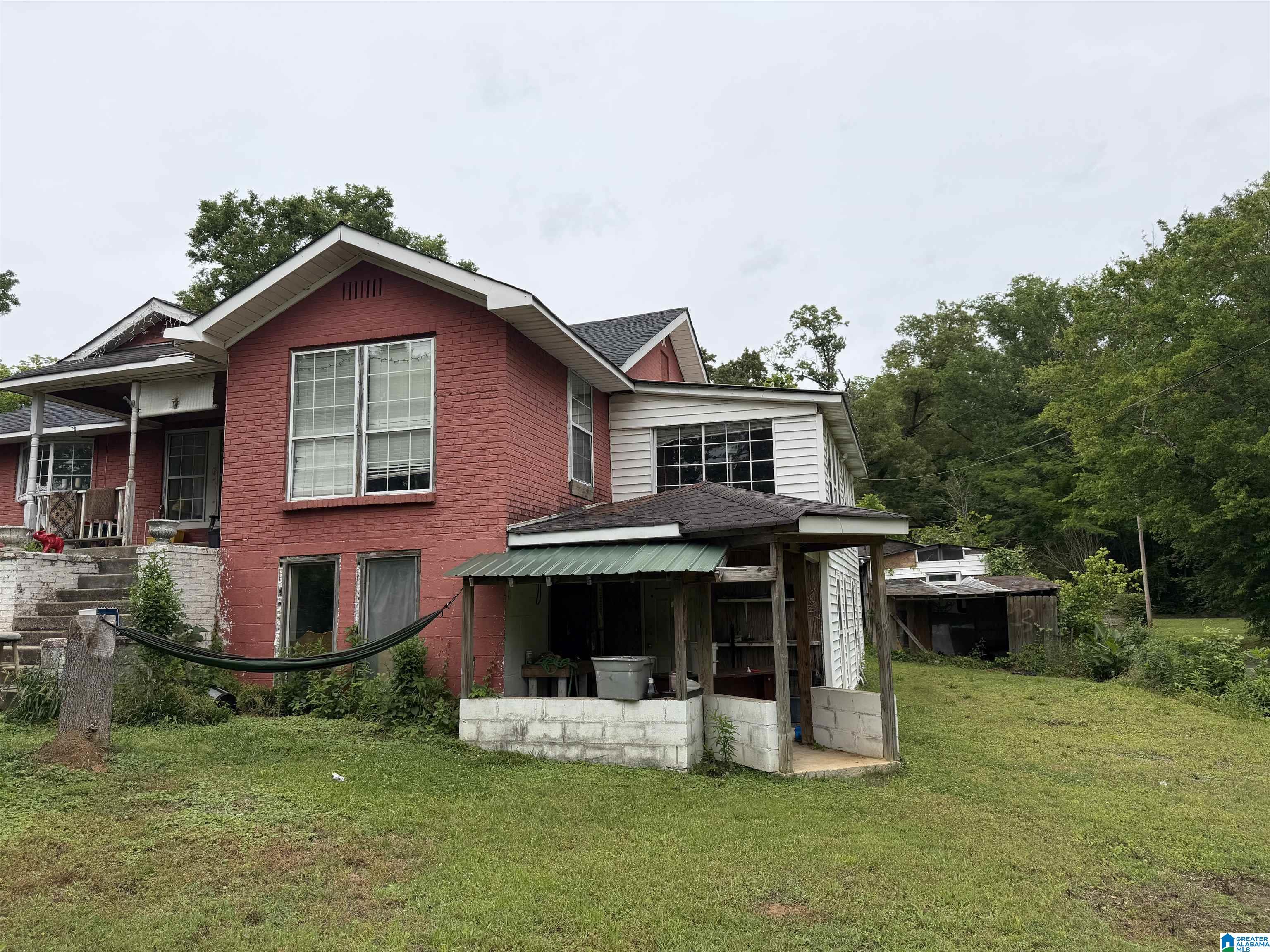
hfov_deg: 71.6
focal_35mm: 24
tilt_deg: +6.5
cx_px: 635
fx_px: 881
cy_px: 476
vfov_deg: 56.8
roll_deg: +1.6
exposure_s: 1/4405
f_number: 1.78
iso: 80
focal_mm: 6.76
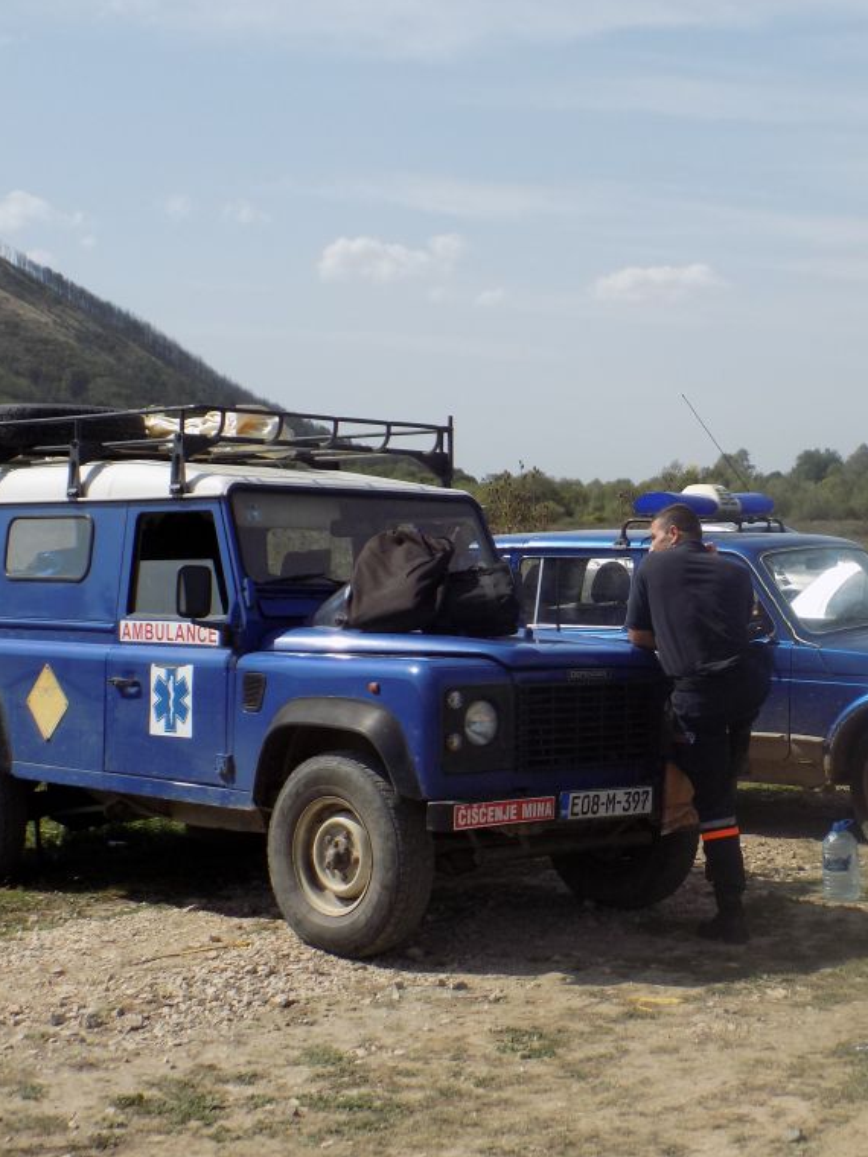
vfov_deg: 31.2
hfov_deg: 23.3
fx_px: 2073
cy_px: 575
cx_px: 700
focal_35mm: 62
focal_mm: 8.1
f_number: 3.7
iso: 80
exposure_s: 1/1250
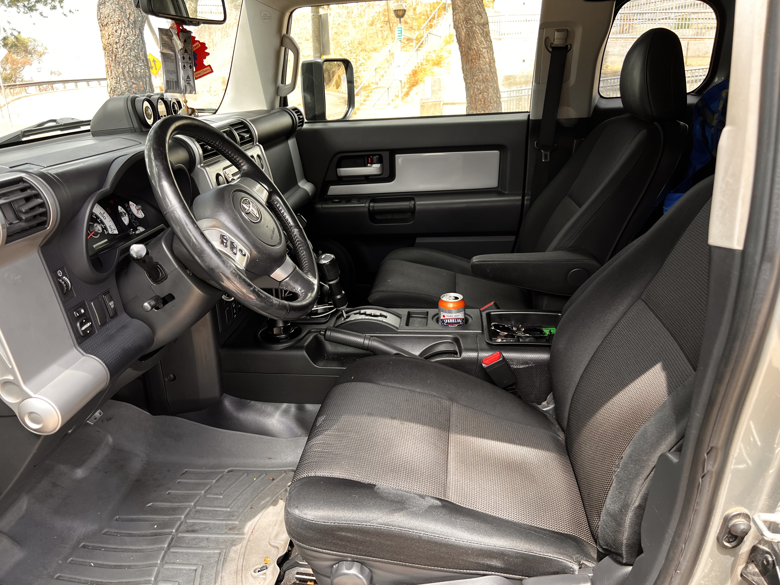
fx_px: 586
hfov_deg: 67.3
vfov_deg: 53.1
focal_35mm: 26
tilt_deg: -18.9
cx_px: 390
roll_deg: +2.5
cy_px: 292
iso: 50
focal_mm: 5.7
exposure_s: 1/121
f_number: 1.5
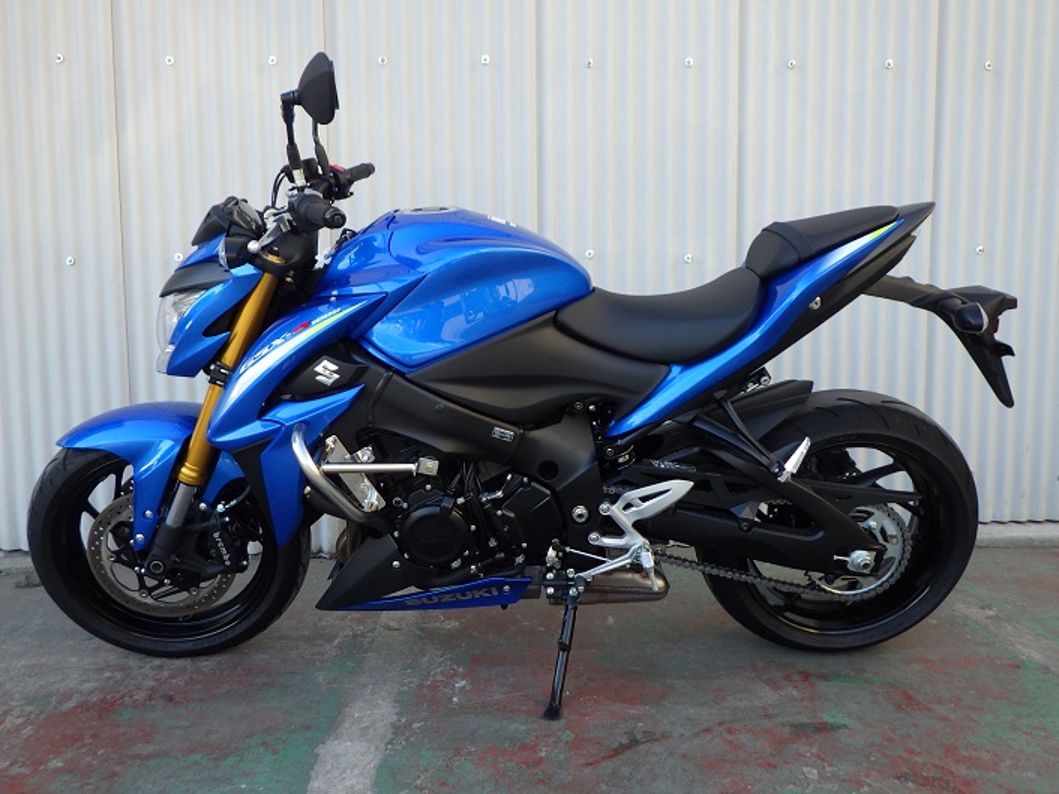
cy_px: 397
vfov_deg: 49.7
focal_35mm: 28
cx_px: 530
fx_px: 856
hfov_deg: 63.5
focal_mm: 5
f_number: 3.5
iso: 125
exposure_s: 1/125
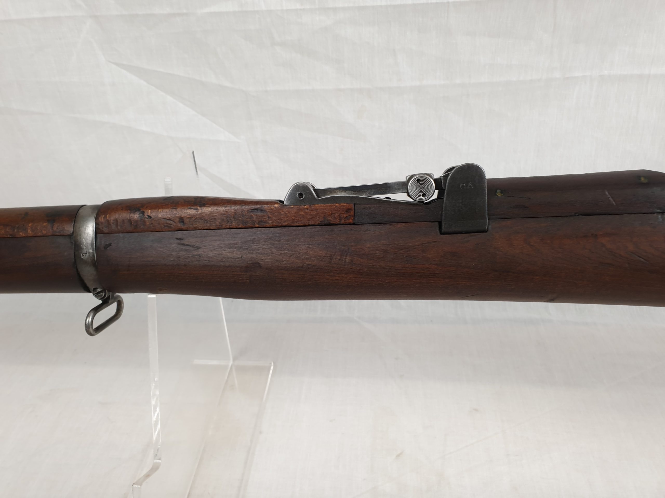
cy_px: 249
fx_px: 499
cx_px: 332
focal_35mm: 26
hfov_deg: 67.3
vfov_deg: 53.1
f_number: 2.4
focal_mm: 4.3
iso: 80
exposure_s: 1/50
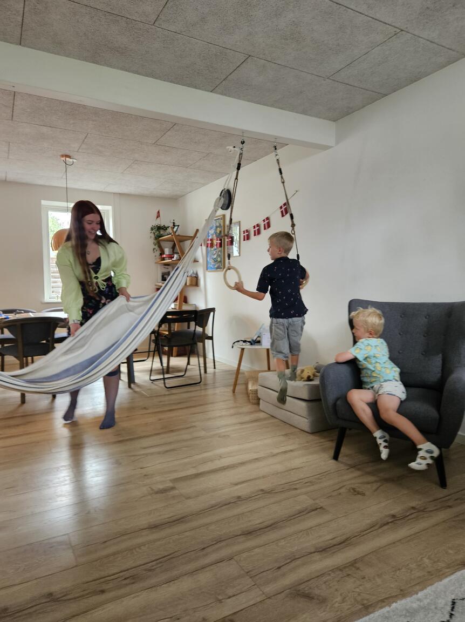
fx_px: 413
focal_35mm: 23
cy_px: 311
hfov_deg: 58.8
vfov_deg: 74.0
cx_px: 232
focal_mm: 5.4
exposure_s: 1/100
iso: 250
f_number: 1.8
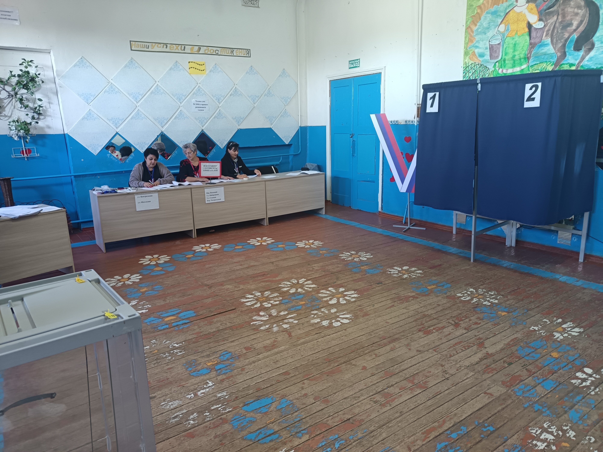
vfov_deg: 56.8
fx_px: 418
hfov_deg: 71.6
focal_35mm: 24
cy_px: 226
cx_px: 302
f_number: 1.75
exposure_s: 1/24
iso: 1195
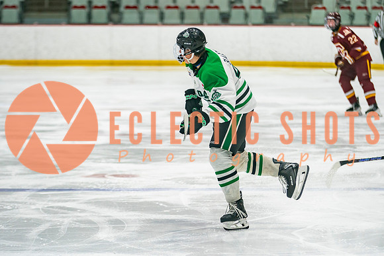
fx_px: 2258
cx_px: 212
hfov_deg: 9.7
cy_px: 135
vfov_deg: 6.5
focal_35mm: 212
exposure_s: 1/640
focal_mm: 142
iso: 1000
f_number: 2.8
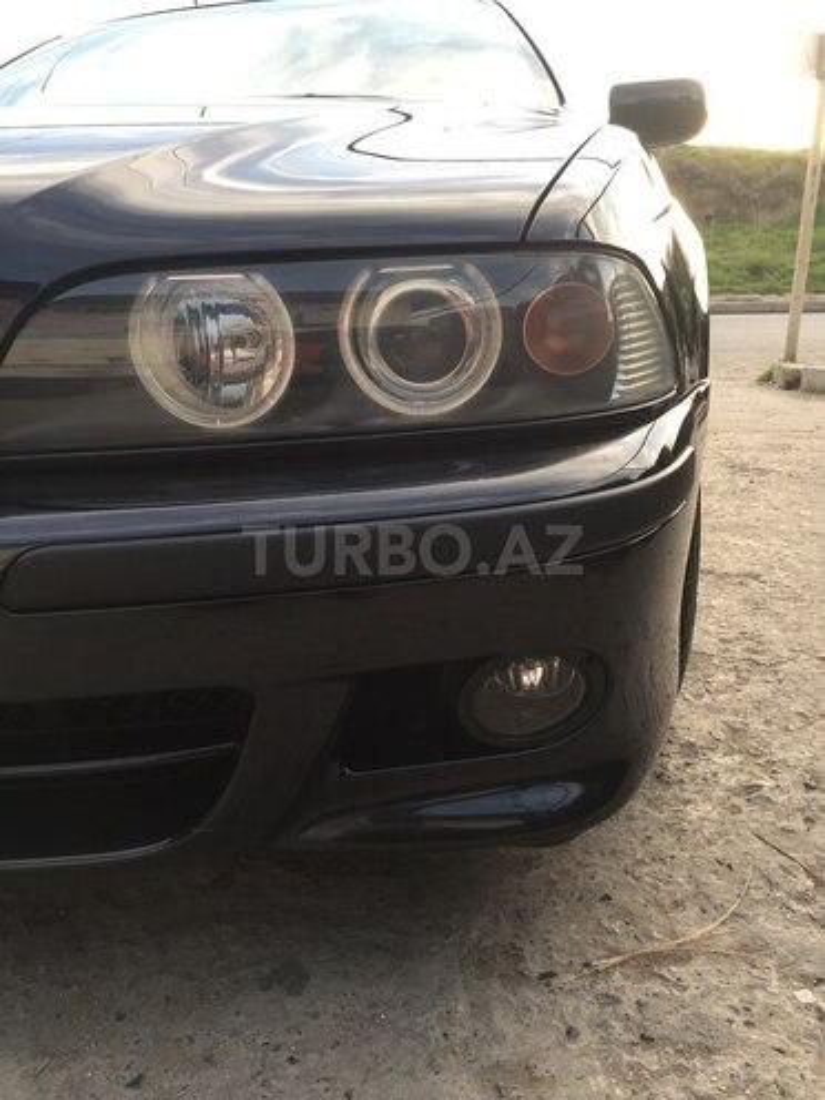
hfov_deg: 48.2
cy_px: 550
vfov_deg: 61.7
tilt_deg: -16.7
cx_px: 412
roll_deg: -1.5
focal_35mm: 29
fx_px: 922
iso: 32
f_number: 2.2
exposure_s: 1/106
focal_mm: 4.15
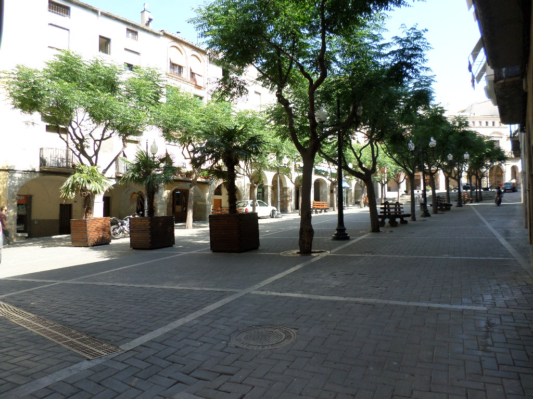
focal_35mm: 25
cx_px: 266
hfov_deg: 69.4
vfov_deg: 54.9
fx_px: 385
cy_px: 200
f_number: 2.5
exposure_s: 1/350
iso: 80
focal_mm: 4.5
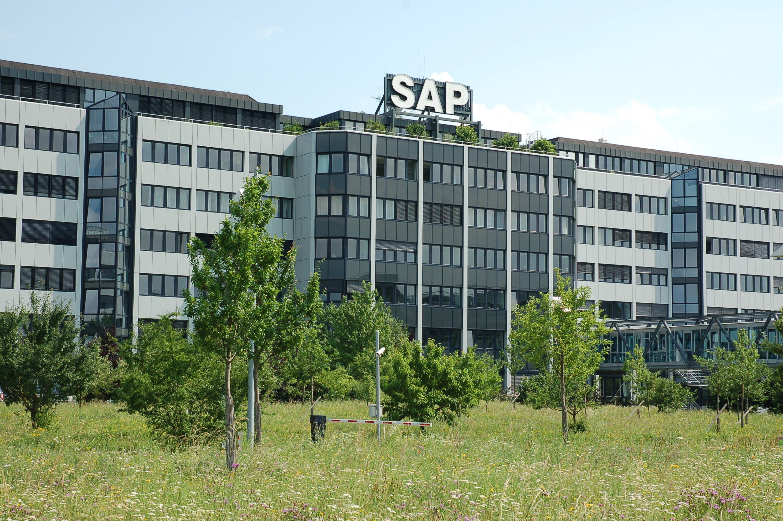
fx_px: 1499
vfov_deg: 19.7
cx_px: 392
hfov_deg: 29.3
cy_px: 260
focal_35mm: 69
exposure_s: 1/250
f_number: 10
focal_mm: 46
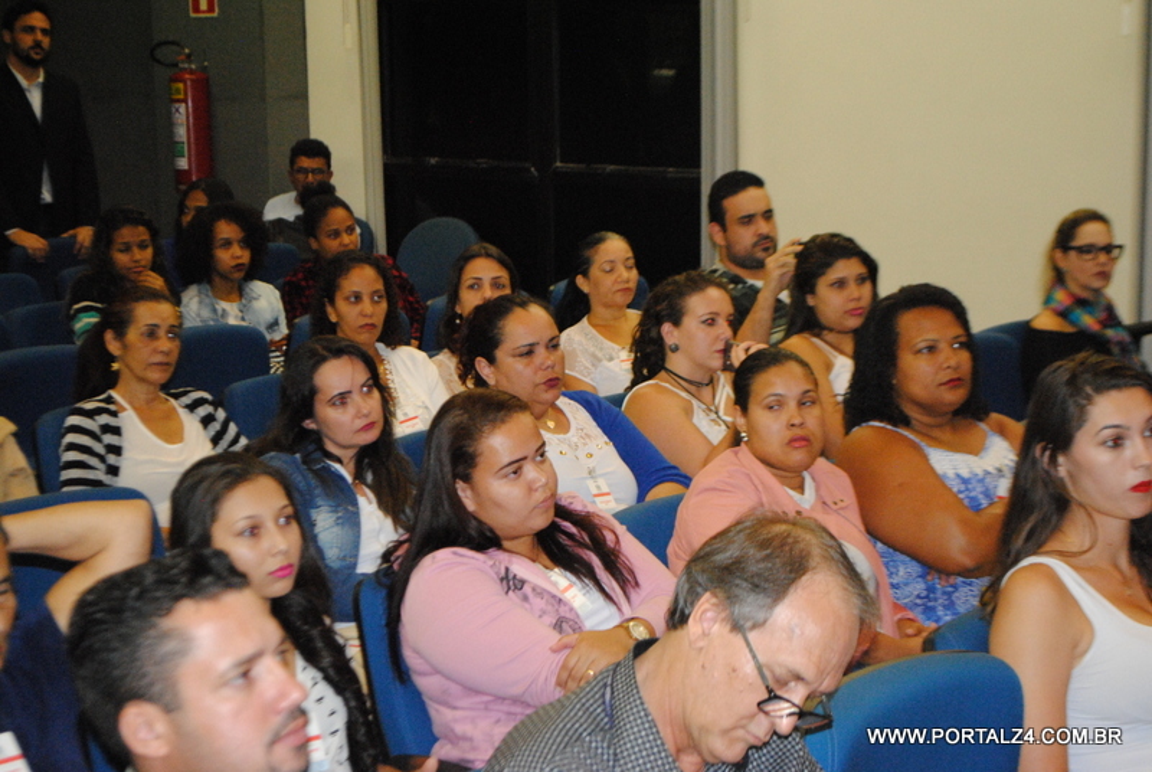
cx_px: 576
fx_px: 2307
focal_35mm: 72
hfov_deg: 28.0
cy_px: 386
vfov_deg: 19.0
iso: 1600
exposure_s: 1/30
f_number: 5.6
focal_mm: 48
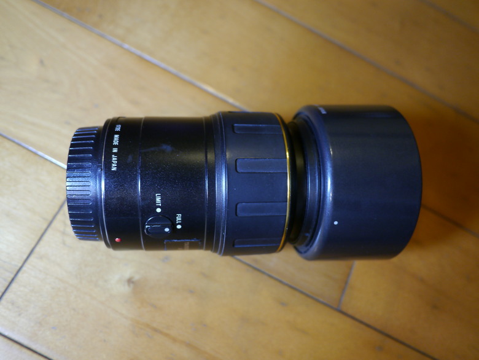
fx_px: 388
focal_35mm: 28
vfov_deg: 49.8
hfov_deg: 63.4
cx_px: 240
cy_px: 180
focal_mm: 14
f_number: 2.5
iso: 400
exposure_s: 1/60
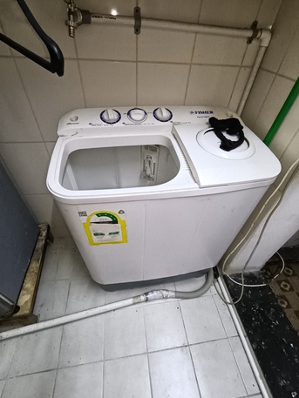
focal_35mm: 17
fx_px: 196
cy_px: 199
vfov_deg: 91.0
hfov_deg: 74.8
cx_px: 150
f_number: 2.2
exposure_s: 1/30
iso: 995
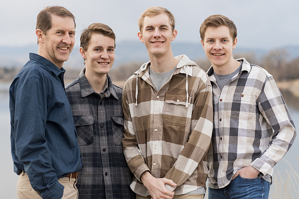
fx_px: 706
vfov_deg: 16.1
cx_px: 150
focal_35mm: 85
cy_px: 100
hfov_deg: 23.9
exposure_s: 1/320
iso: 200
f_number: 2.8
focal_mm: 85
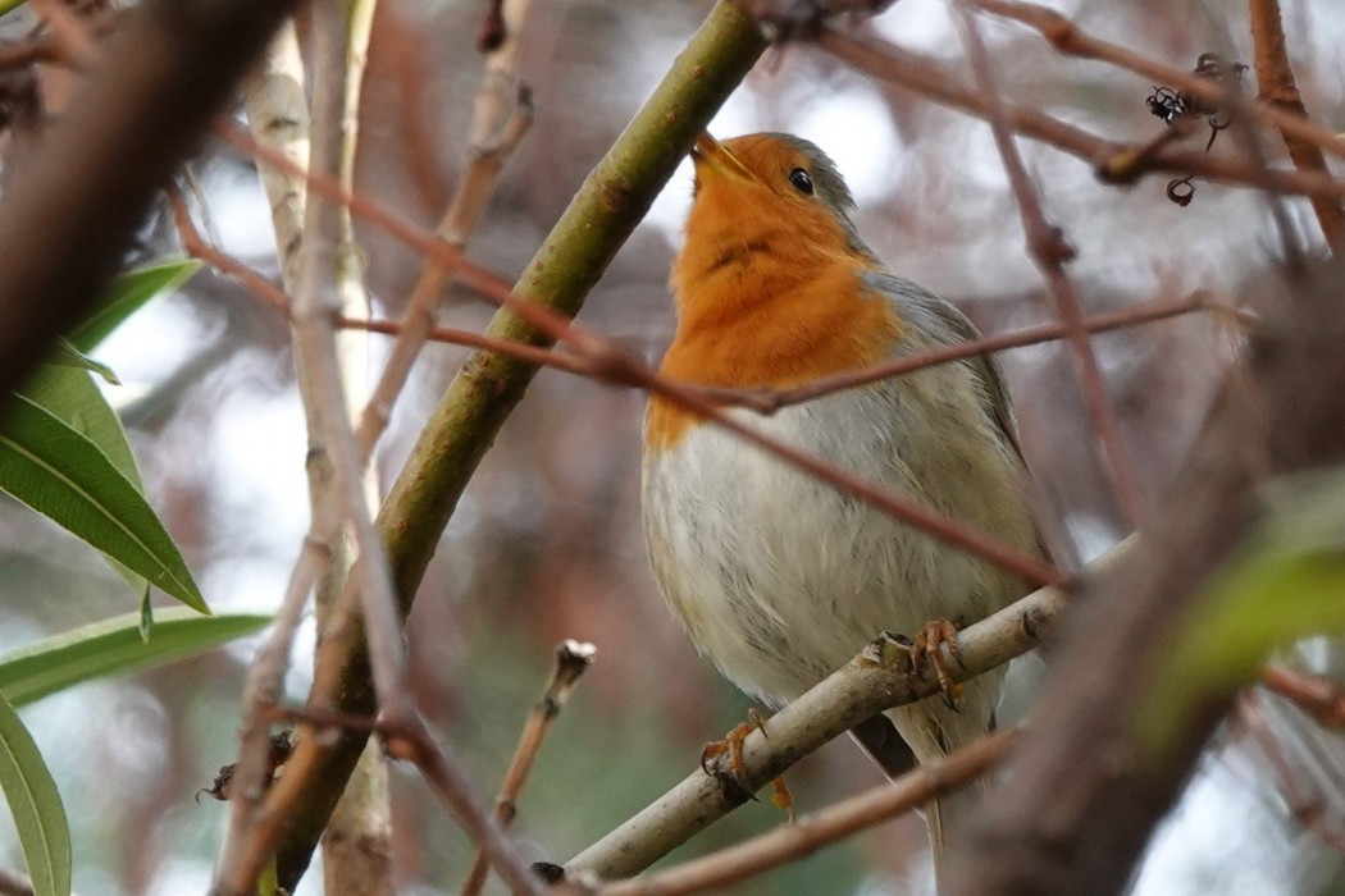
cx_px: 672
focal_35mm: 330
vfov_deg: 4.2
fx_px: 12328
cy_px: 448
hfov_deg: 6.2
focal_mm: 120.91
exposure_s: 1/80
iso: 250
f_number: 6.3
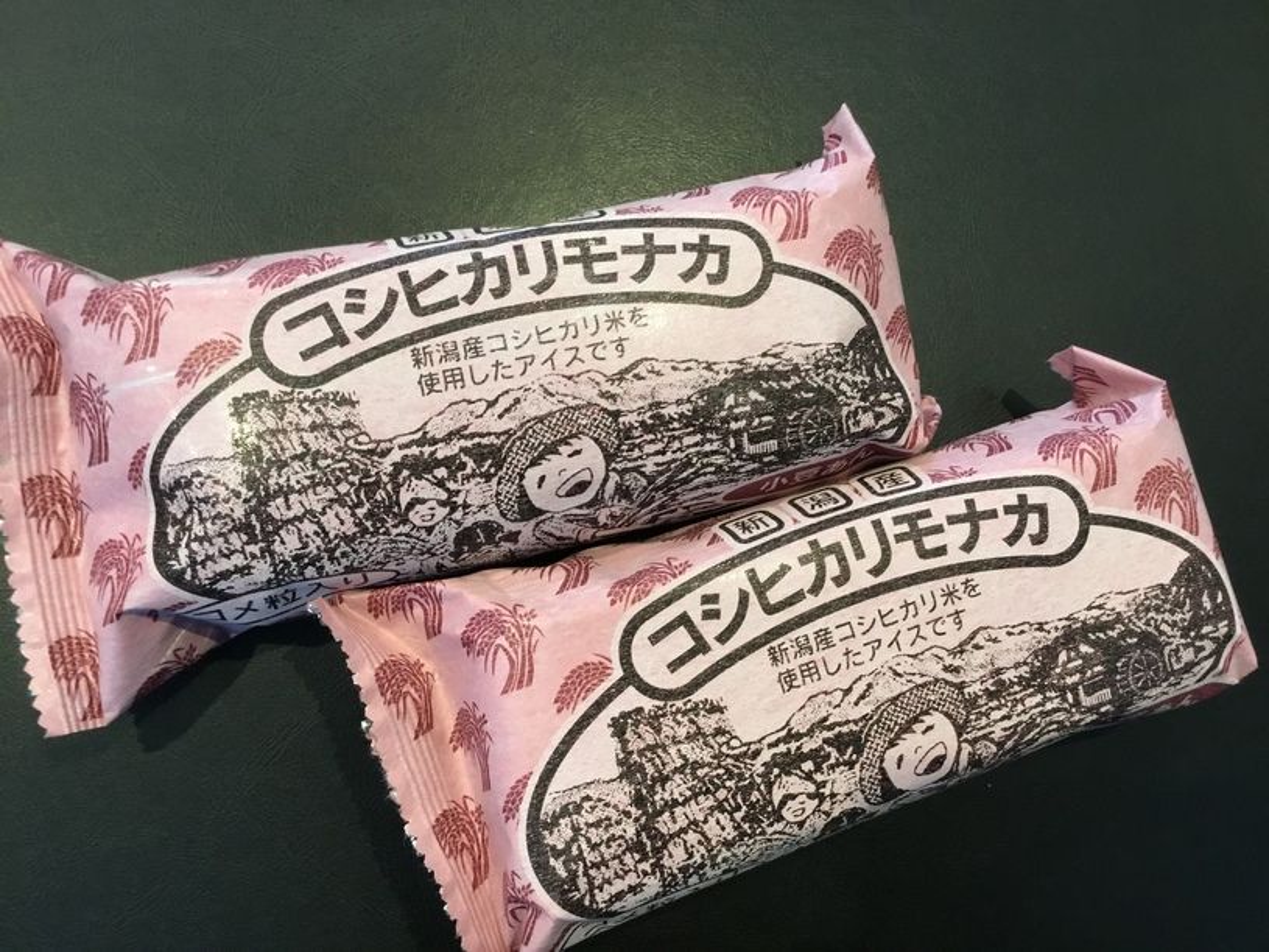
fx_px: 1136
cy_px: 476
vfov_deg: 45.4
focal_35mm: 31
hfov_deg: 58.4
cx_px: 634
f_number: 2.4
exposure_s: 1/33
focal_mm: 3.3
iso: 160
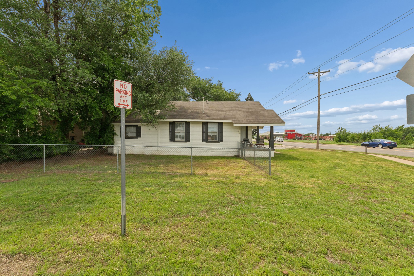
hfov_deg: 100.4
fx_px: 172
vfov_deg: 77.3
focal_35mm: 15
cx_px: 207
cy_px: 138
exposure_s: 1/1600
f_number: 8
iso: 400
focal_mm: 10
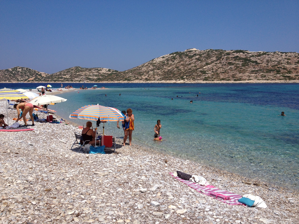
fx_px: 302
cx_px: 150
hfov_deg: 52.6
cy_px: 112
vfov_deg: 40.7
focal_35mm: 35
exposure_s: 1/3460
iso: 50
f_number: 2.4
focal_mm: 4.28
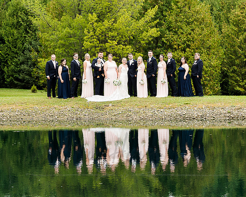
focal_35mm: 125
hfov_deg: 15.3
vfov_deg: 12.3
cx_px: 161
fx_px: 913
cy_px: 86
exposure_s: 1/100
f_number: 5
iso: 100
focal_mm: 28
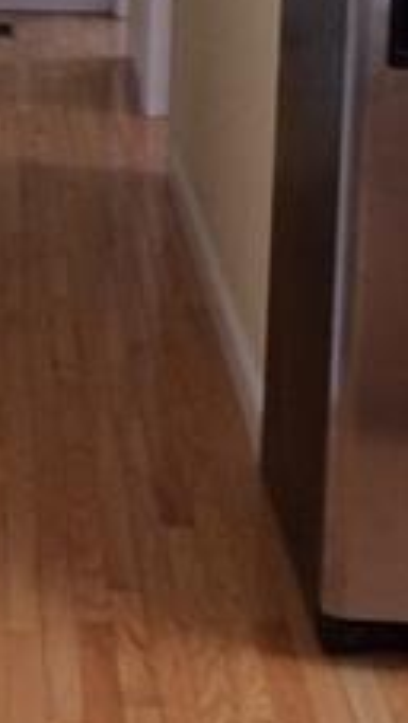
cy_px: -22
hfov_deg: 11.0
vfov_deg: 19.3
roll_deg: -0.2
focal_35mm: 107
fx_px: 2054
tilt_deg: -10.9
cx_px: -137
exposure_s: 1/30
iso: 50
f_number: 2.2
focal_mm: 4.15
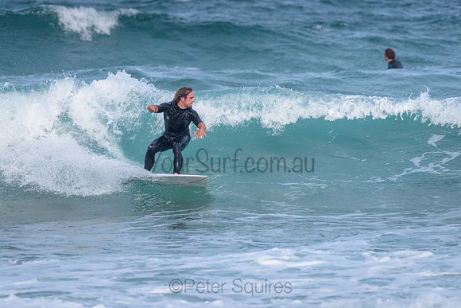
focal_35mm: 613
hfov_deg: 3.4
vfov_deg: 2.2
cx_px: 179
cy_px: 119
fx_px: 7848
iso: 280
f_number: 5.6
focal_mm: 500
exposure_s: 1/2000
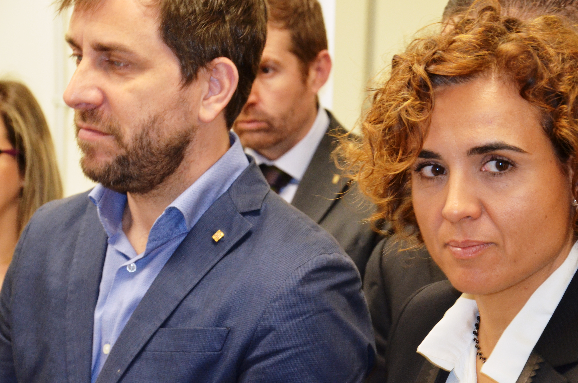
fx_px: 1907
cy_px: 167
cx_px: 320
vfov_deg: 11.5
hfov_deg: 17.2
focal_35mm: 119
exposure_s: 1/60
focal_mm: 70
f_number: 5.6
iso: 1600
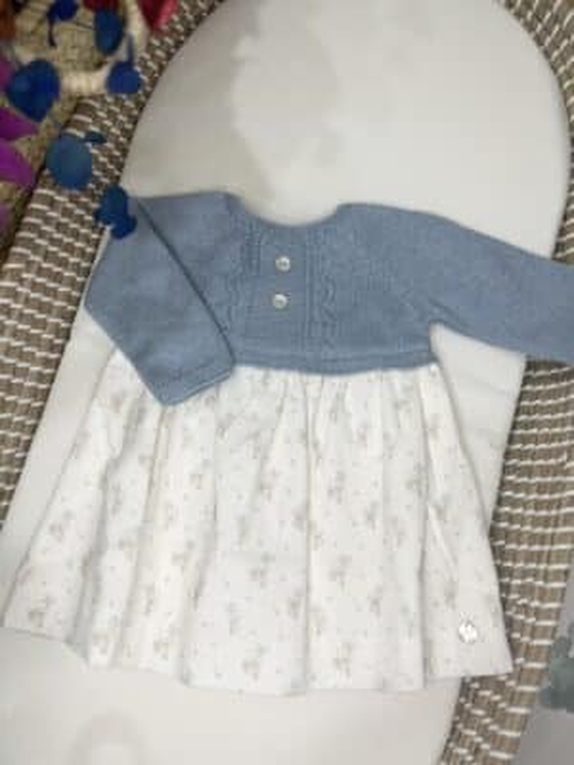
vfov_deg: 67.3
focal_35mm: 26
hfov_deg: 53.1
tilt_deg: -80.5
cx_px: 287
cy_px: 382
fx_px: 575
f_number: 1.6
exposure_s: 1/100
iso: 80
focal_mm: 5.1
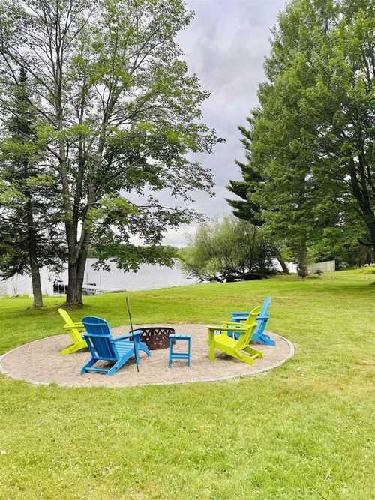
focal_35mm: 24
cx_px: 188
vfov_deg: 71.6
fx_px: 347
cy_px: 250
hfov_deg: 56.8
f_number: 1.78
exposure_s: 1/518
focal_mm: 6.76
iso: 80
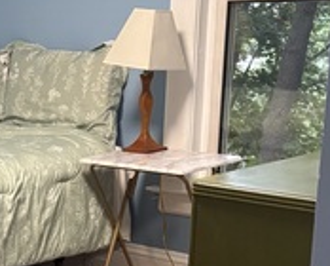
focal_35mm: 97
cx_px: -129
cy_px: 259
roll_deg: +1.6
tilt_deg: -15.2
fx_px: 950
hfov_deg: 18.1
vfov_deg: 15.7
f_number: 1.6
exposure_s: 1/60
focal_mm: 5.96
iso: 250
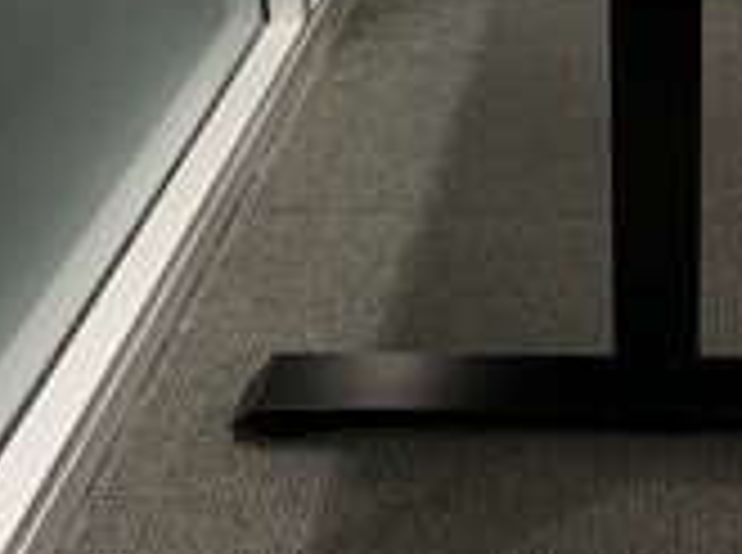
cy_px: -11
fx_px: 1690
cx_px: 603
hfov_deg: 24.3
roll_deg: +0.6
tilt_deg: -19.6
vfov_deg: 18.1
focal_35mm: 79
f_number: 1.6
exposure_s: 1/60
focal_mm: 5.1
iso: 250
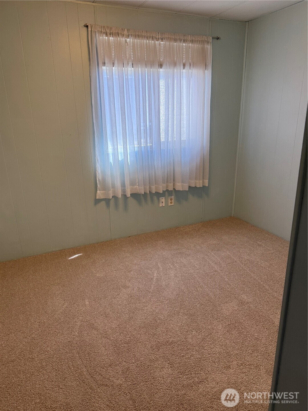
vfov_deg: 71.6
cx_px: 154
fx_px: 285
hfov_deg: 56.8
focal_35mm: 24
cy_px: 206
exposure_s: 1/154
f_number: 1.78
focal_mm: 6.76
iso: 125
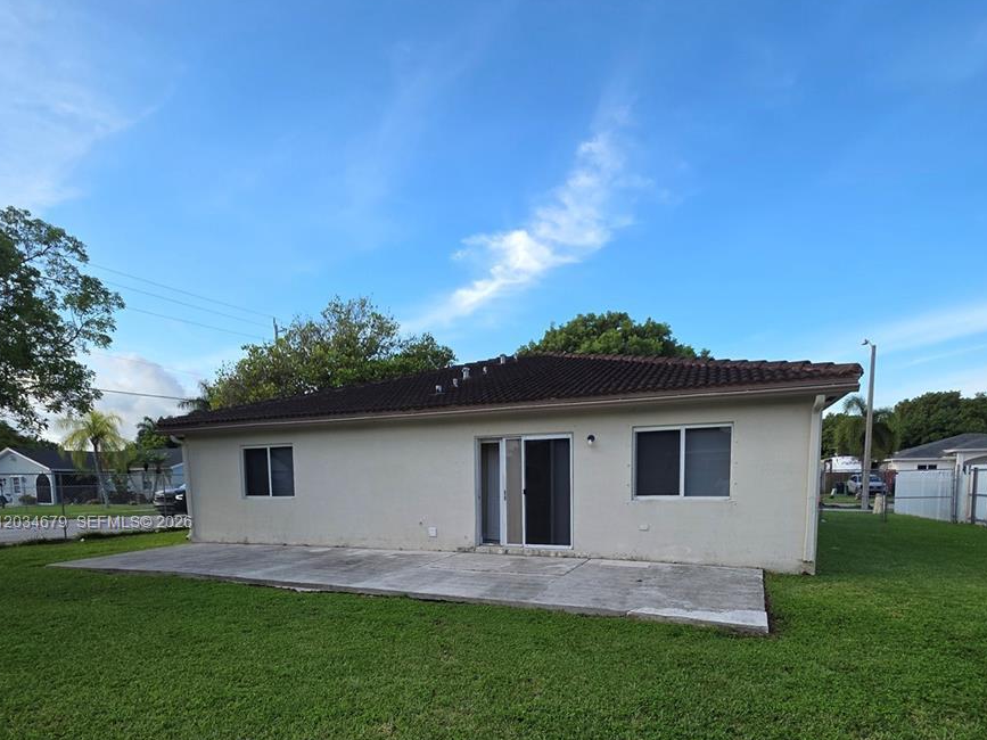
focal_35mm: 18
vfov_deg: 68.4
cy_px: 524
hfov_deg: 87.8
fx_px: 513
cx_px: 494
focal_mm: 2.2
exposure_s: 1/670
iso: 40
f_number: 1.9
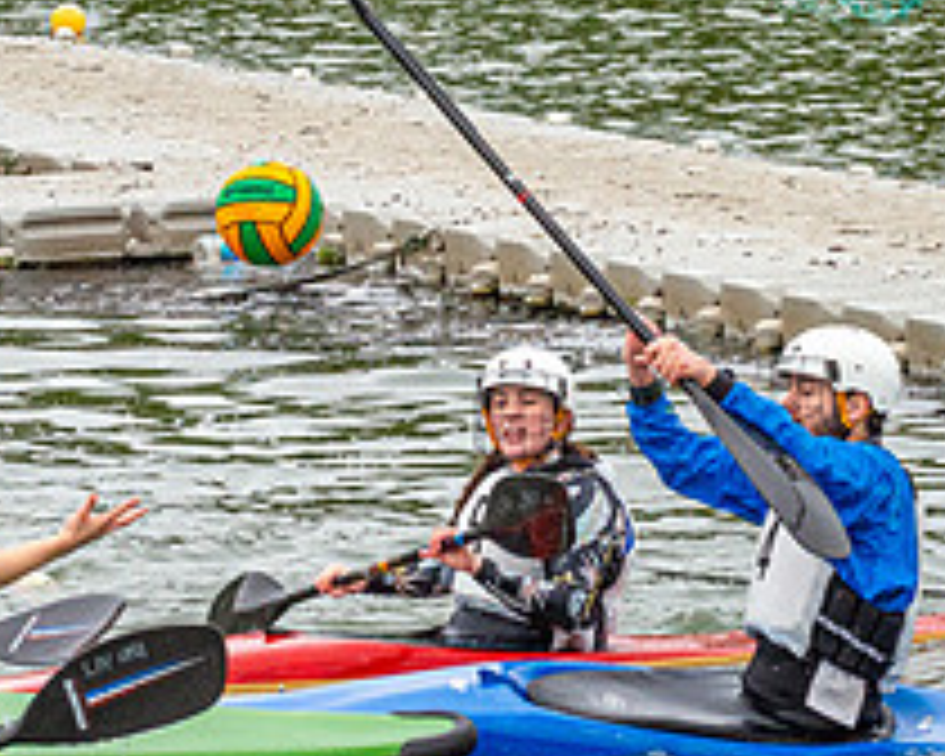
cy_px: 233
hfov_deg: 4.6
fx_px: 11859
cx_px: 702
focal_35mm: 424
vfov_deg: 3.7
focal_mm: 120
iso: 2500
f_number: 6.3
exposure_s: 1/3200
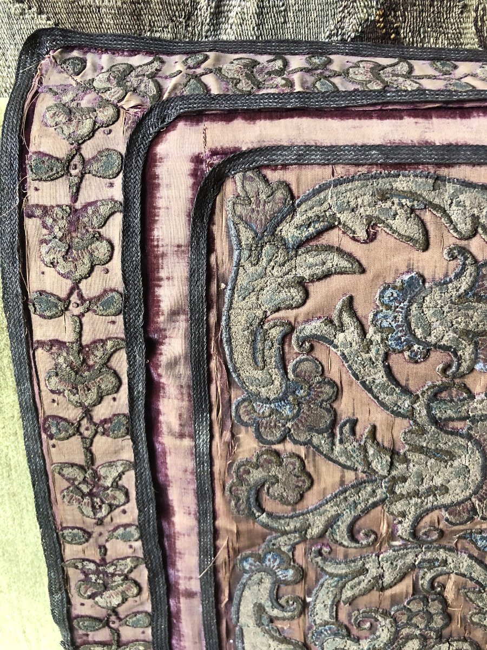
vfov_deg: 63.4
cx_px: 244
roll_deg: +2.3
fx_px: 525
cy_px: 325
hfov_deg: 49.7
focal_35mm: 28
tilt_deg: -32.2
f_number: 1.8
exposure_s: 1/15
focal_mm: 4
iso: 64
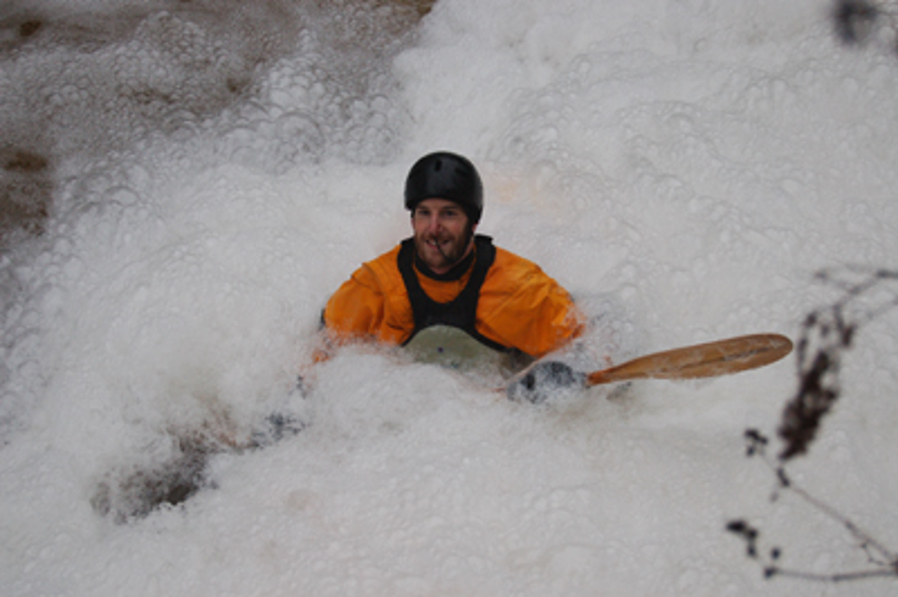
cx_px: 449
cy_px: 298
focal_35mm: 63
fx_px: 1570
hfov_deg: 31.9
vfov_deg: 21.5
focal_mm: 42
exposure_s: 1/320
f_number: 5.3
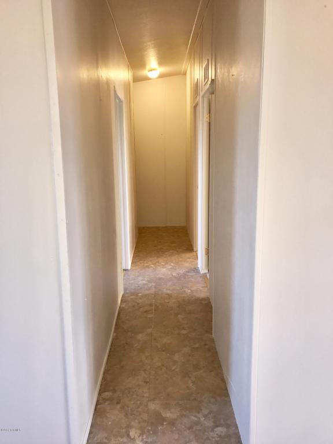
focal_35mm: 28
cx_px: 166
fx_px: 359
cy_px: 222
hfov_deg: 49.7
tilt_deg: -10.9
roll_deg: +0.2
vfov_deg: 63.4
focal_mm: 3.99
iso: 32
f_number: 1.8
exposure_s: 1/30
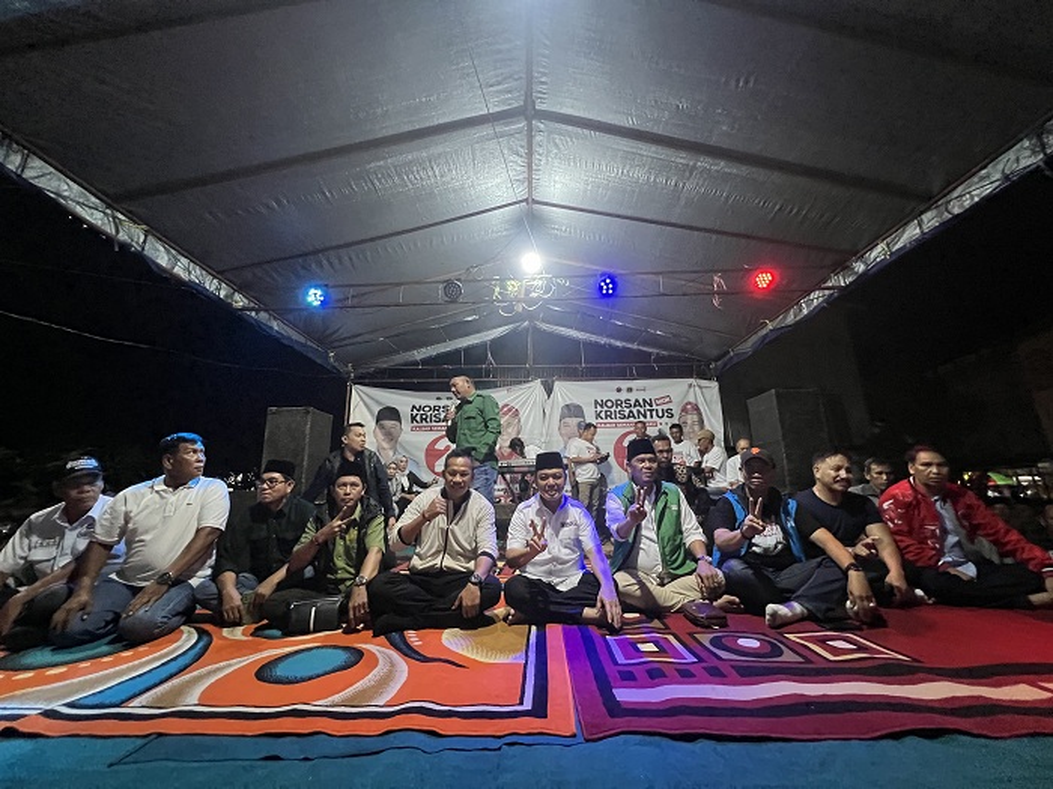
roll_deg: +1.4
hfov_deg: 106.2
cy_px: 394
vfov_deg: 89.9
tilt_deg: +13.0
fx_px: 395
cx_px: 526
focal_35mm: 13
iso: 800
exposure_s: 1/51
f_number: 1.8
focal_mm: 1.57
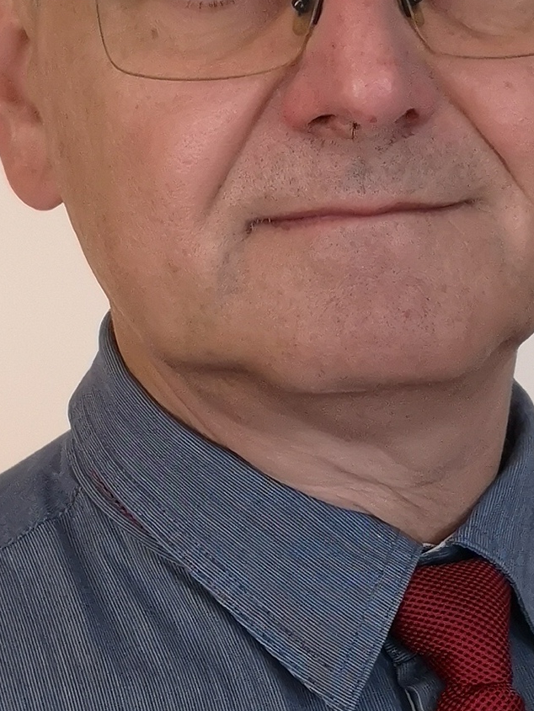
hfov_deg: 23.8
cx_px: 409
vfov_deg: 30.6
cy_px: 106
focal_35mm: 61
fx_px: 1254
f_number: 1.8
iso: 320
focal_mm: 5.58
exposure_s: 1/33.3
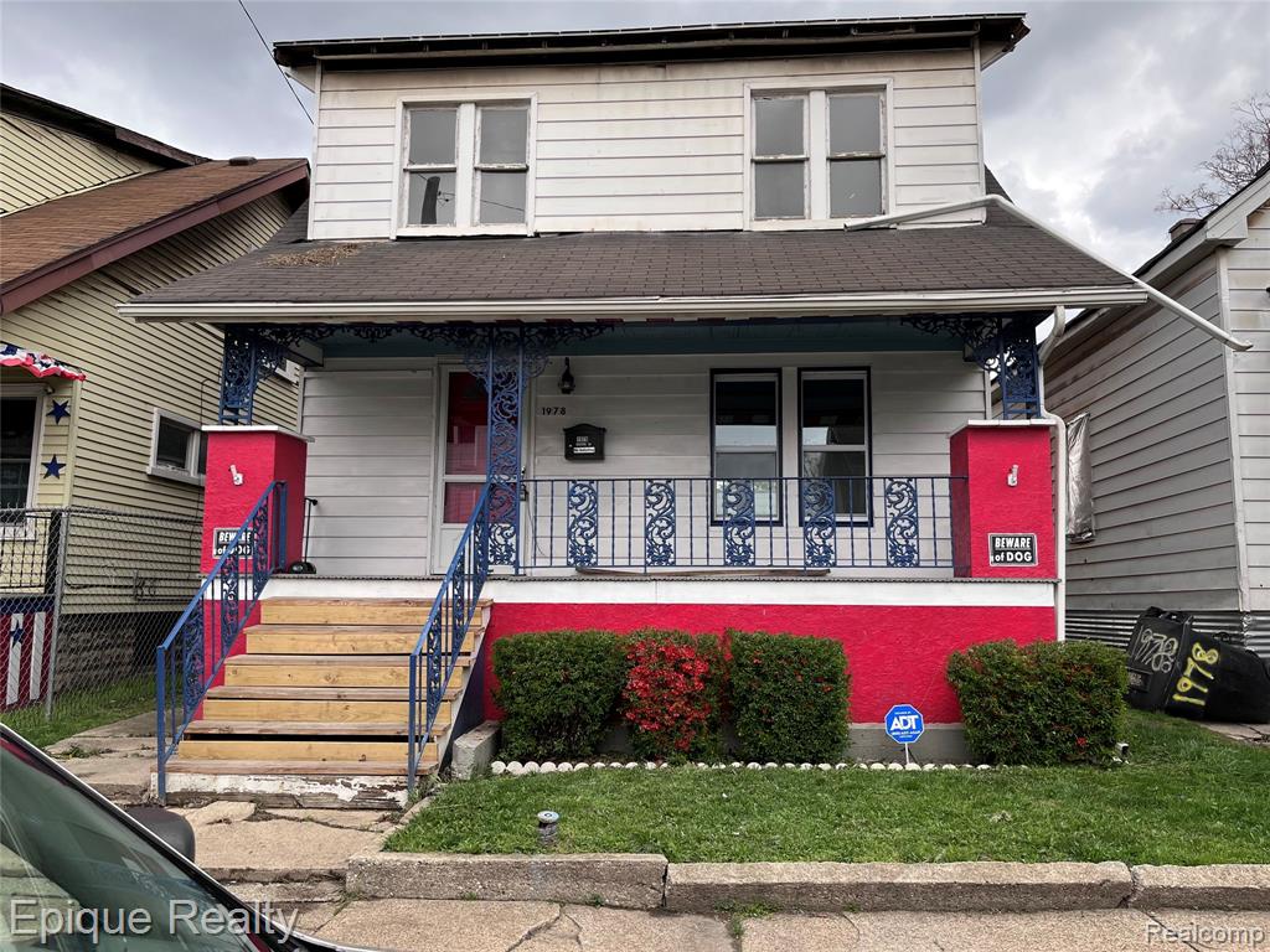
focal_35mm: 26
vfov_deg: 53.1
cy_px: 476
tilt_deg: +7.4
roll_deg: +0.1
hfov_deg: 67.3
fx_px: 954
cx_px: 635
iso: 50
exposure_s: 1/592
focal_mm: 5.1
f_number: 1.6
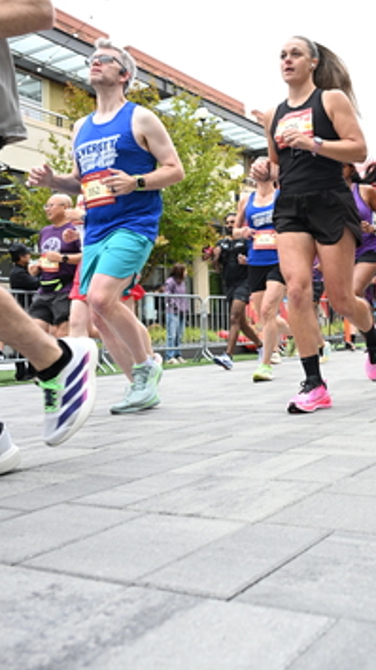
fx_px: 693
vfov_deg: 51.1
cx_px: 335
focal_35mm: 39
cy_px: 253
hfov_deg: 29.2
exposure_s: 1/640
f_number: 4
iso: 2000
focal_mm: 24
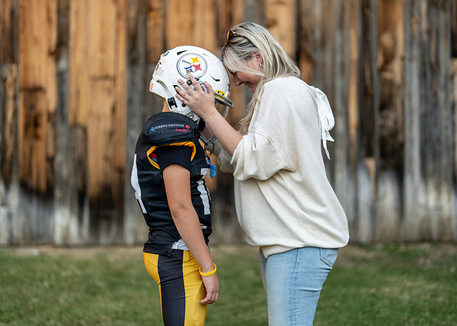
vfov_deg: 25.7
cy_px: 155
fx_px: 714
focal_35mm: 55
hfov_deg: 35.5
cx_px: 236
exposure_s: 1/2500
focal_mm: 50
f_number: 1.2
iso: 100
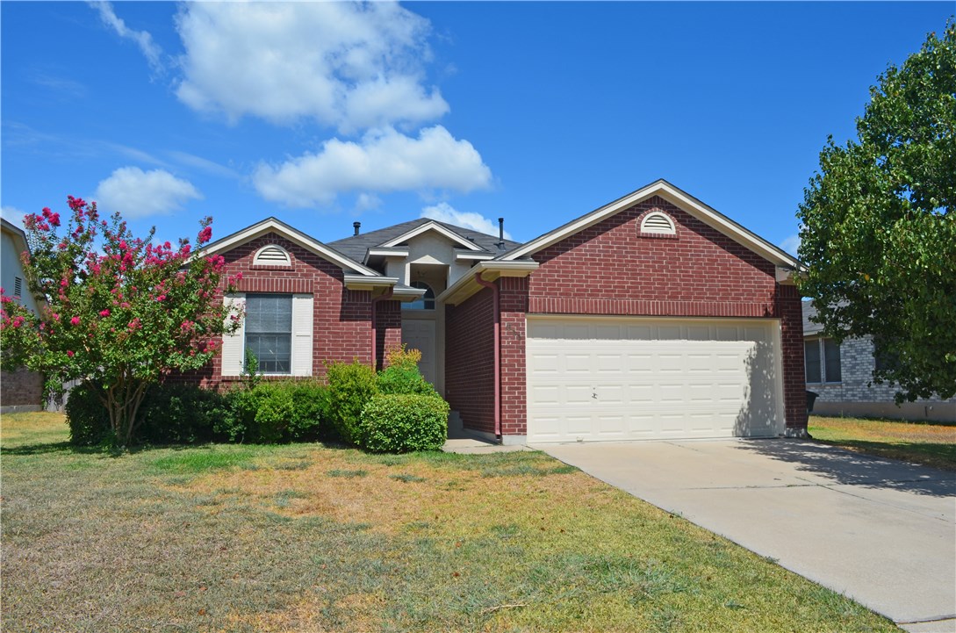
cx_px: 478
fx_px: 715
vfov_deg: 47.7
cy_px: 316
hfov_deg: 67.5
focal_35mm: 27
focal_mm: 18
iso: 100
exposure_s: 1/160
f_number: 11
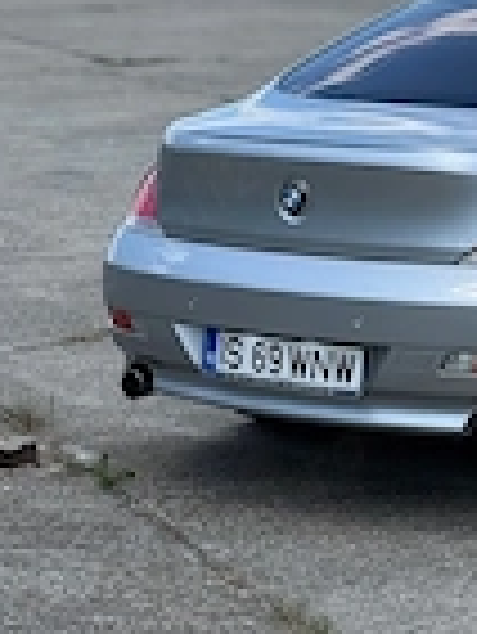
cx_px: 662
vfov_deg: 14.1
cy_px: -108
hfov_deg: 10.6
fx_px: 2495
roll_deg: +0.9
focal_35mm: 136
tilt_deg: -1.8
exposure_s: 1/3226
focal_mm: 6.76
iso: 100
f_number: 1.78
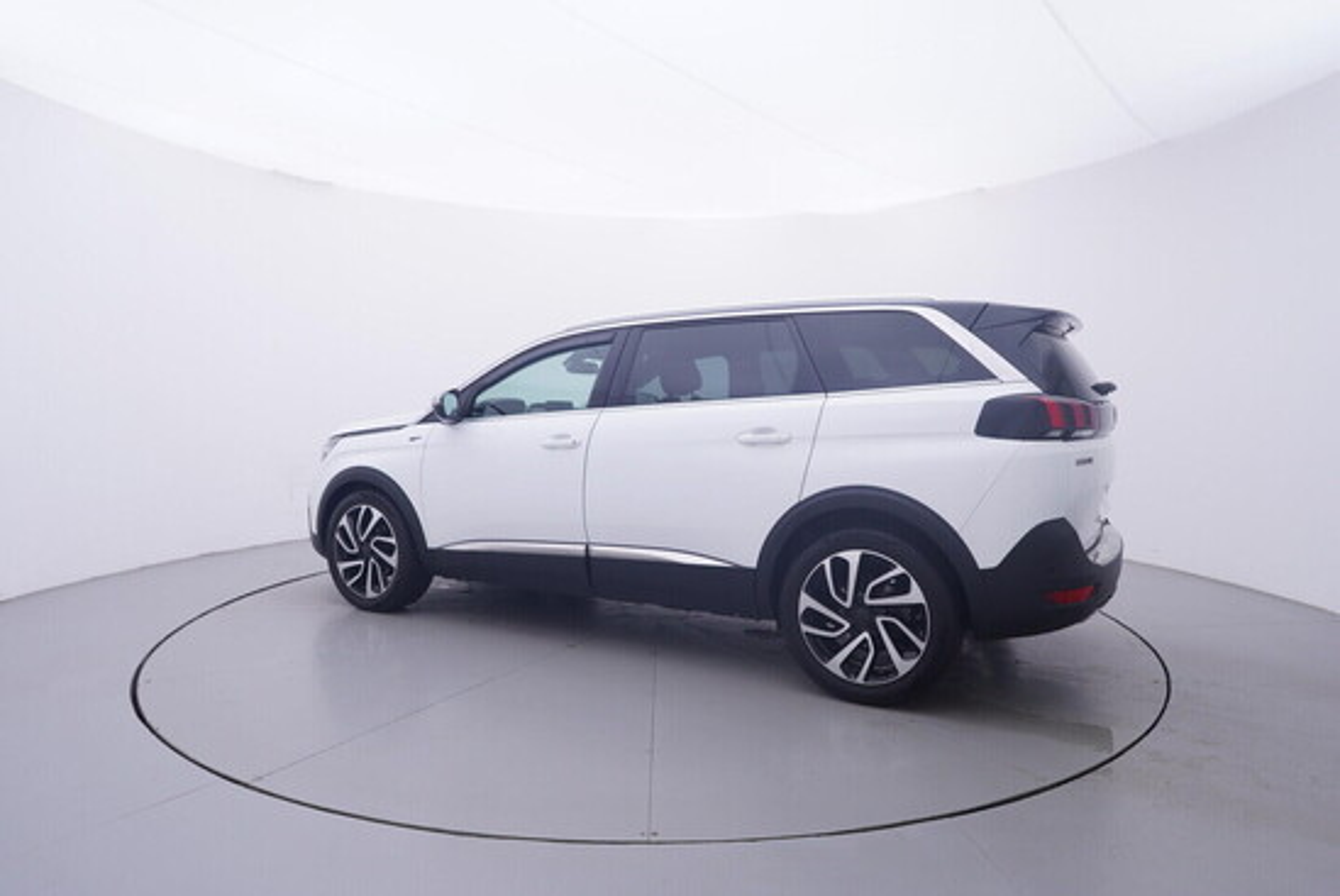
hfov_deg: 77.3
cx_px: 670
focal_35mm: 22
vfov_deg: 56.2
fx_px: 838
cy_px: 448
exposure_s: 1/80
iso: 200
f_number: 5
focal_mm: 15
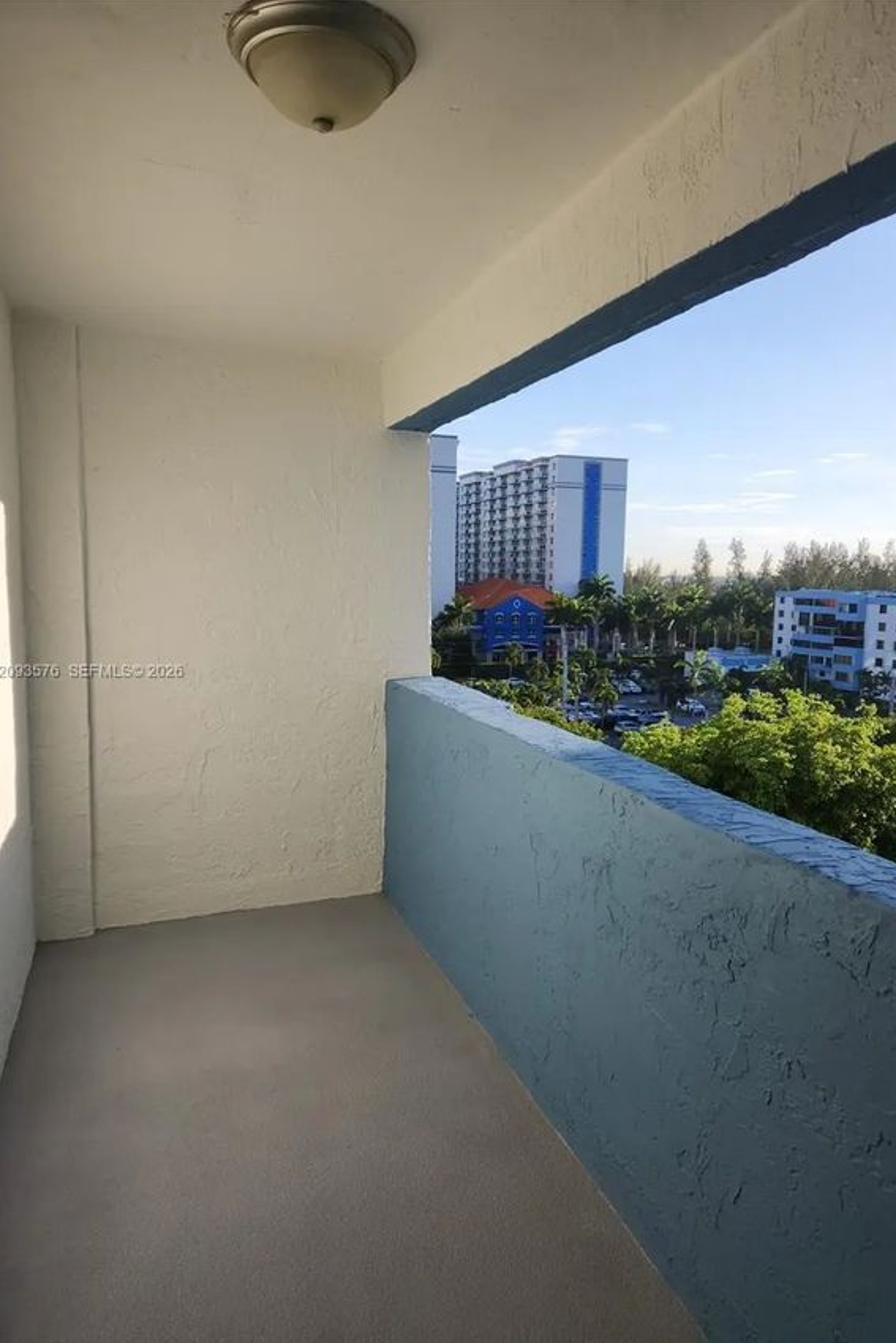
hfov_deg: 53.1
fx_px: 896
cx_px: 480
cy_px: 672
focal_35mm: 24
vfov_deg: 73.7
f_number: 1.8
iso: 20
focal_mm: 5.4
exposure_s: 1/1276
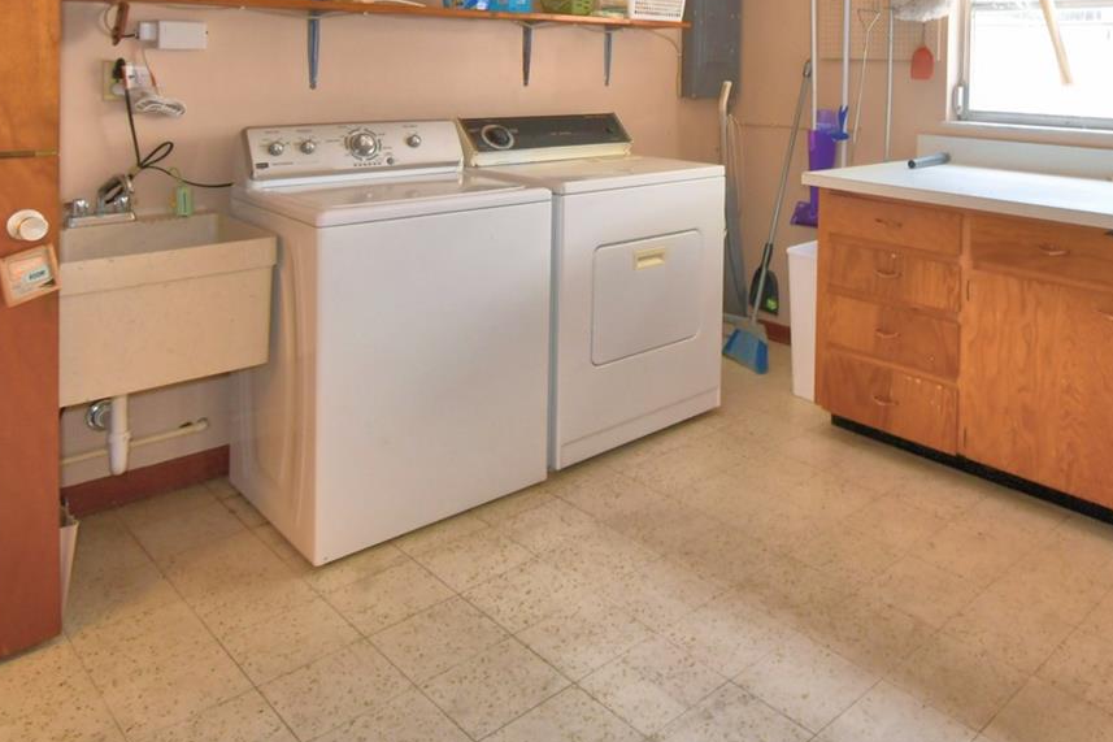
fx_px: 865
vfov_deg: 42.9
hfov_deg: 63.3
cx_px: 769
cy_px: 90
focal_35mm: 28
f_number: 4.5
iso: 200
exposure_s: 1/30
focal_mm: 10
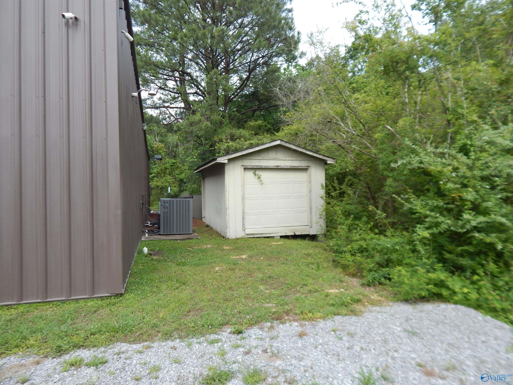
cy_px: 192
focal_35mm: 22
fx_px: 326
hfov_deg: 76.4
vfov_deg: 61.1
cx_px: 256
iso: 125
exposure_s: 1/640
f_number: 3
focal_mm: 4
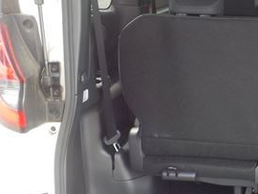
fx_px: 530
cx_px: 273
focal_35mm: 71
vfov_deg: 20.8
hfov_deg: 25.6
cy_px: 92
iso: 125
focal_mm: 4.1
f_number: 3.3
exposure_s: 1/80
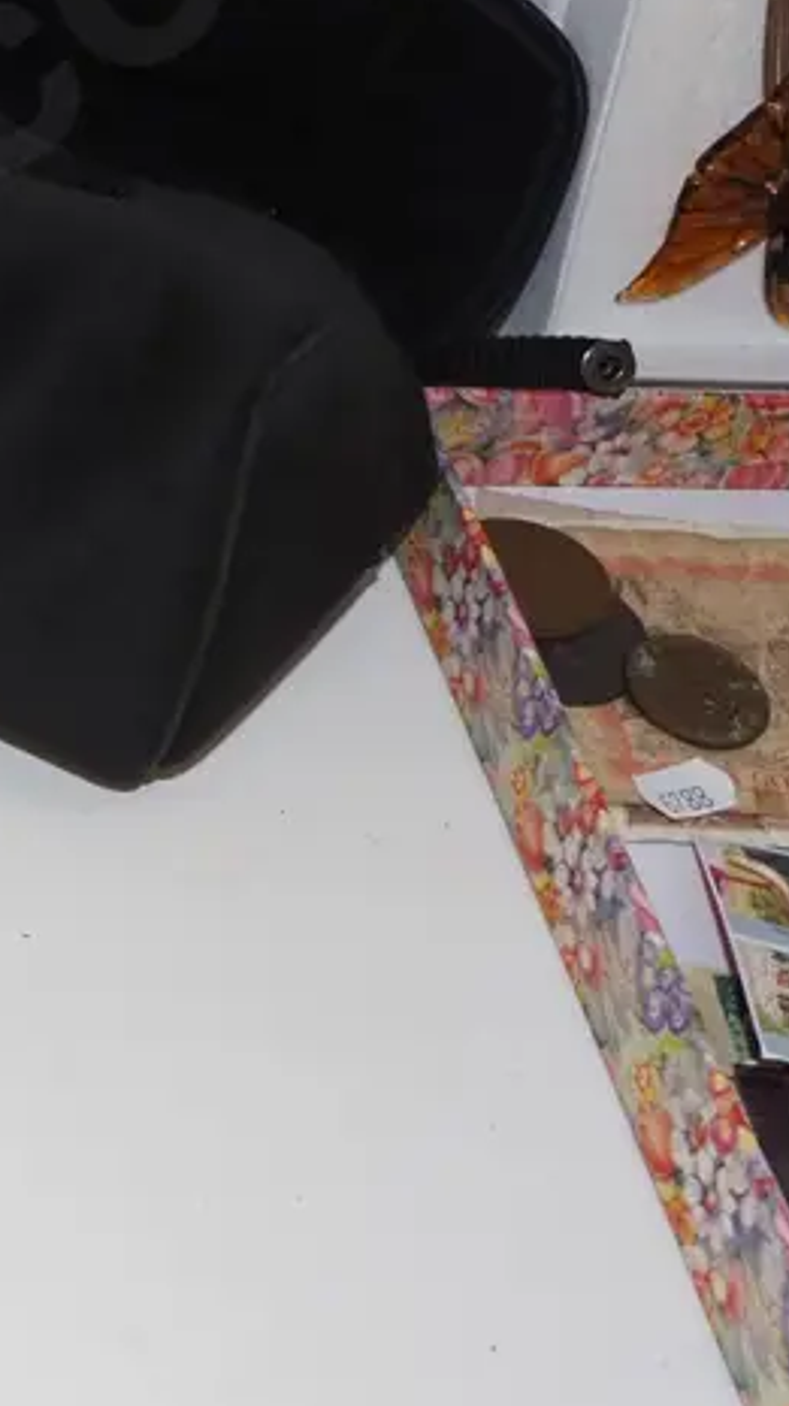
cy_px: 605
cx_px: -698
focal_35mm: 72
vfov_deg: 29.3
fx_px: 2682
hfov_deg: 14.4
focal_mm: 15
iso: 2000
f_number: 5.6
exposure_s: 1/60
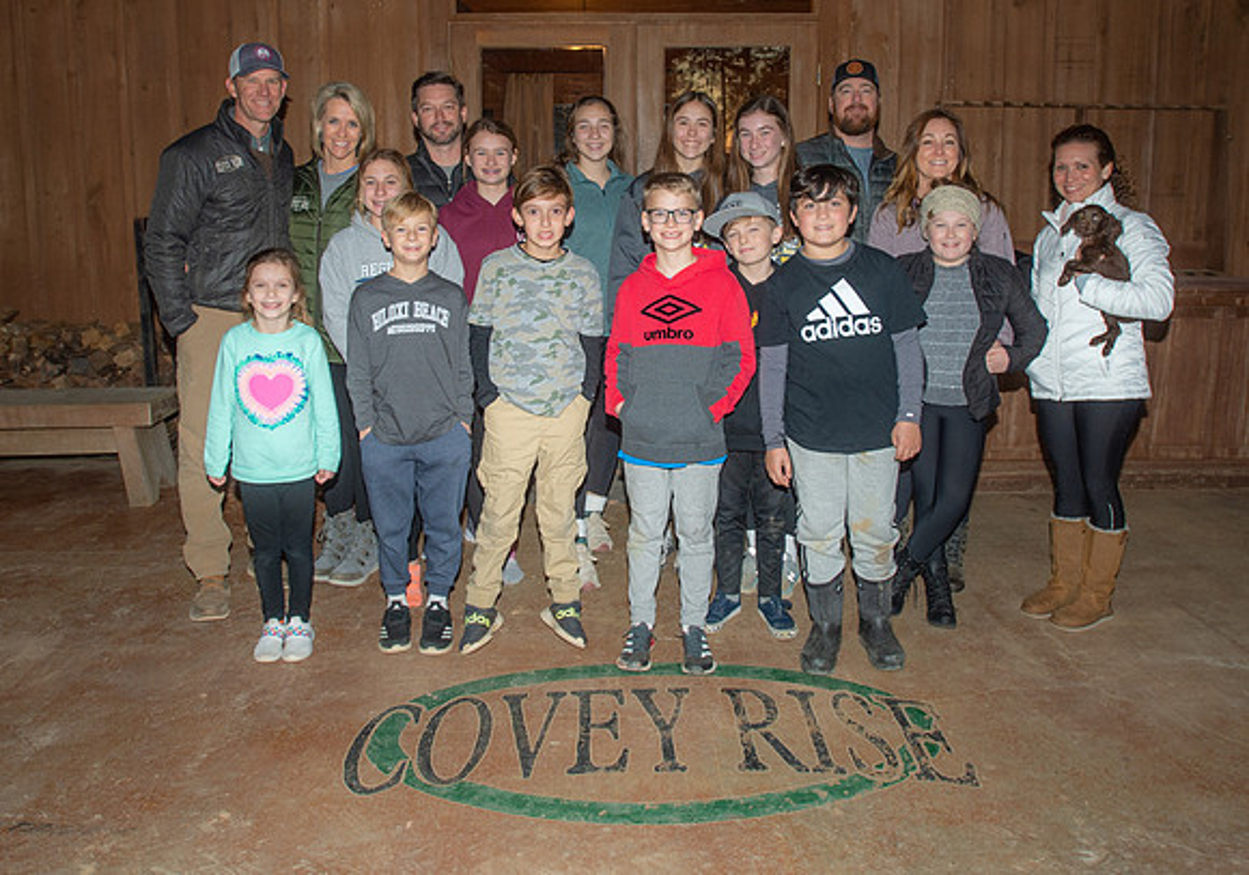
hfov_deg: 63.4
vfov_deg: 46.4
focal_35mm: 29
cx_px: 618
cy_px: 334
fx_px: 1012
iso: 500
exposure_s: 1/200
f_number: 3.5
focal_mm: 17
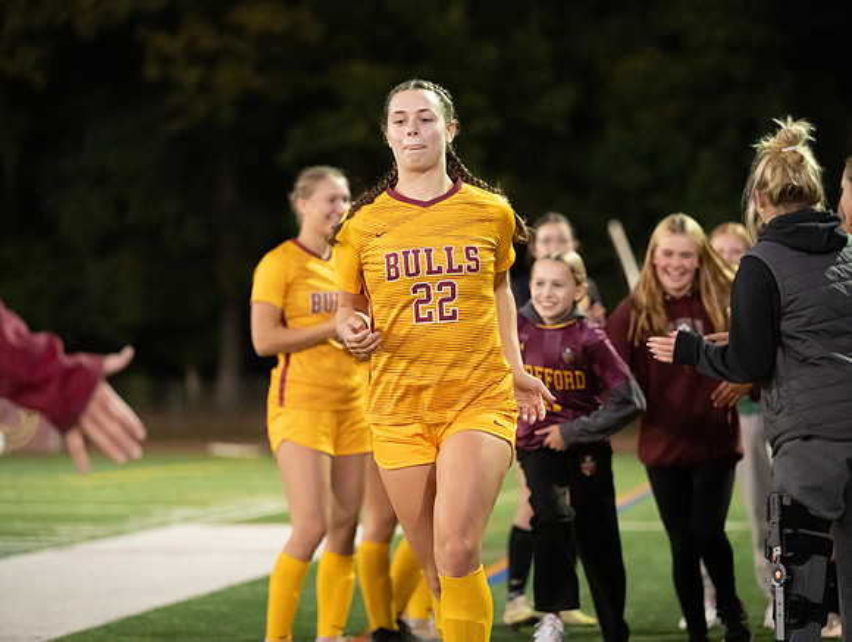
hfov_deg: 15.1
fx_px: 3209
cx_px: 426
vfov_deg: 11.4
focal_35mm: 130
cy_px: 321
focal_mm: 120
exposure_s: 1/640
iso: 14400
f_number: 2.8
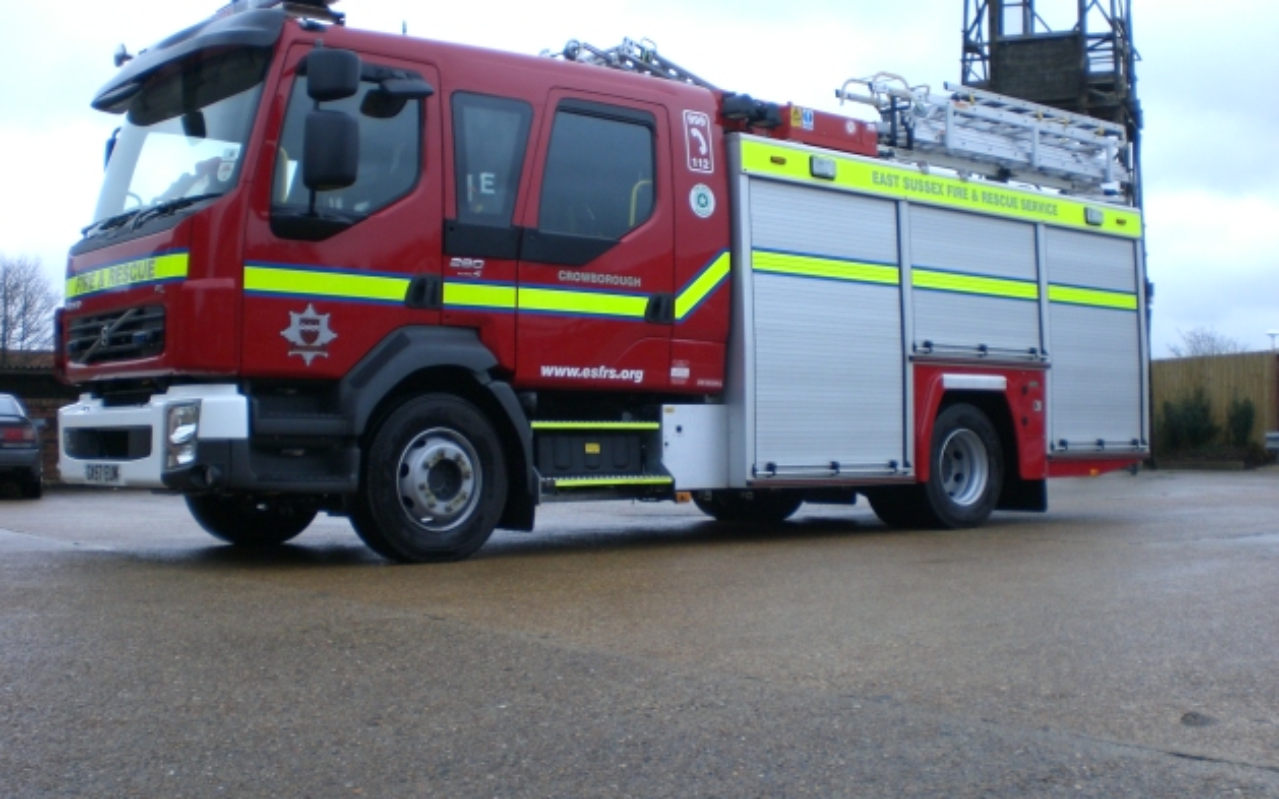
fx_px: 1429
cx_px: 632
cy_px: 378
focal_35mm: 41
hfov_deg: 48.2
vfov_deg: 31.2
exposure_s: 1/250
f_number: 3.1
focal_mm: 6.3
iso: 100
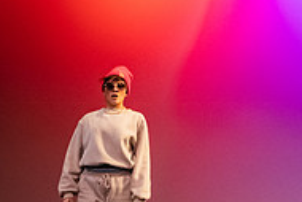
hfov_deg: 14.5
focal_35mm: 134
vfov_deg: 10.2
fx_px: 1125
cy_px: 17
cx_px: 420
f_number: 3.2
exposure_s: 1/320
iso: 4000
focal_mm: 44
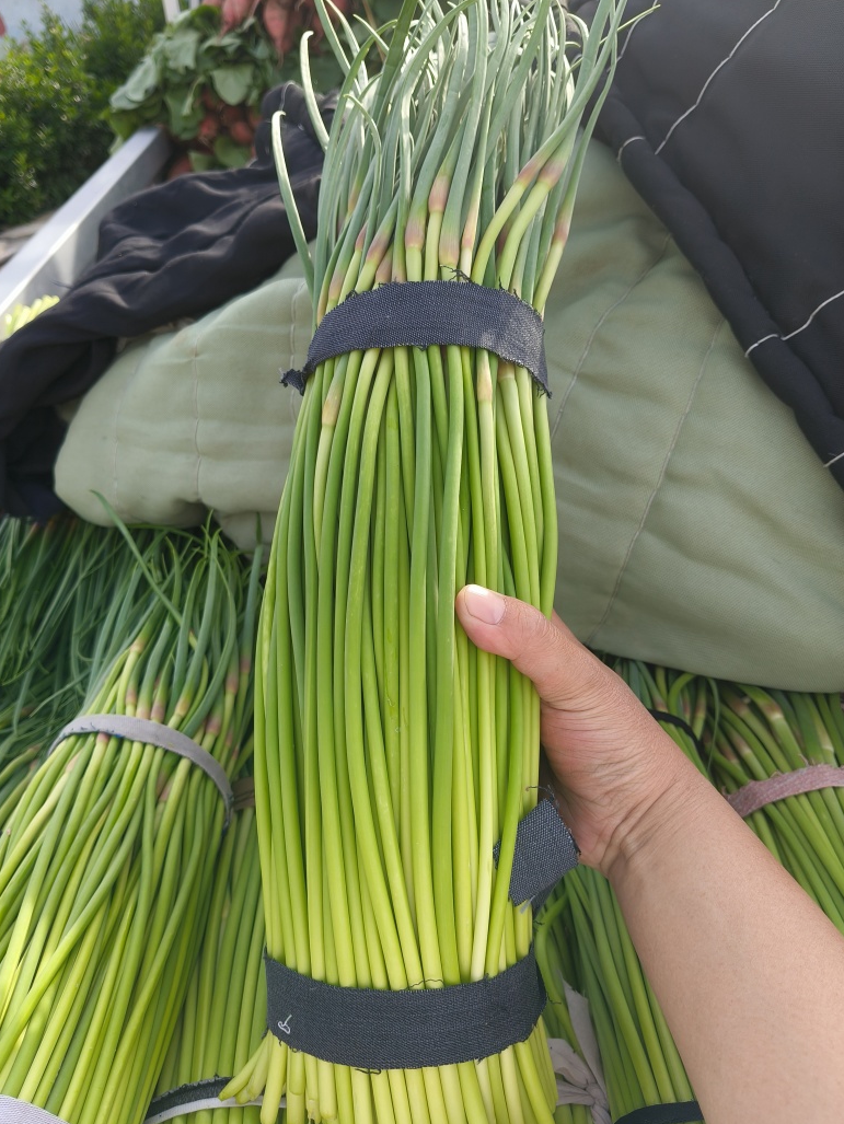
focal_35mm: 27
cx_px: 407
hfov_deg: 51.4
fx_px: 877
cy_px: 555
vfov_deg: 65.3
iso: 80
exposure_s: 1/628
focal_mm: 4.84
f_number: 1.8
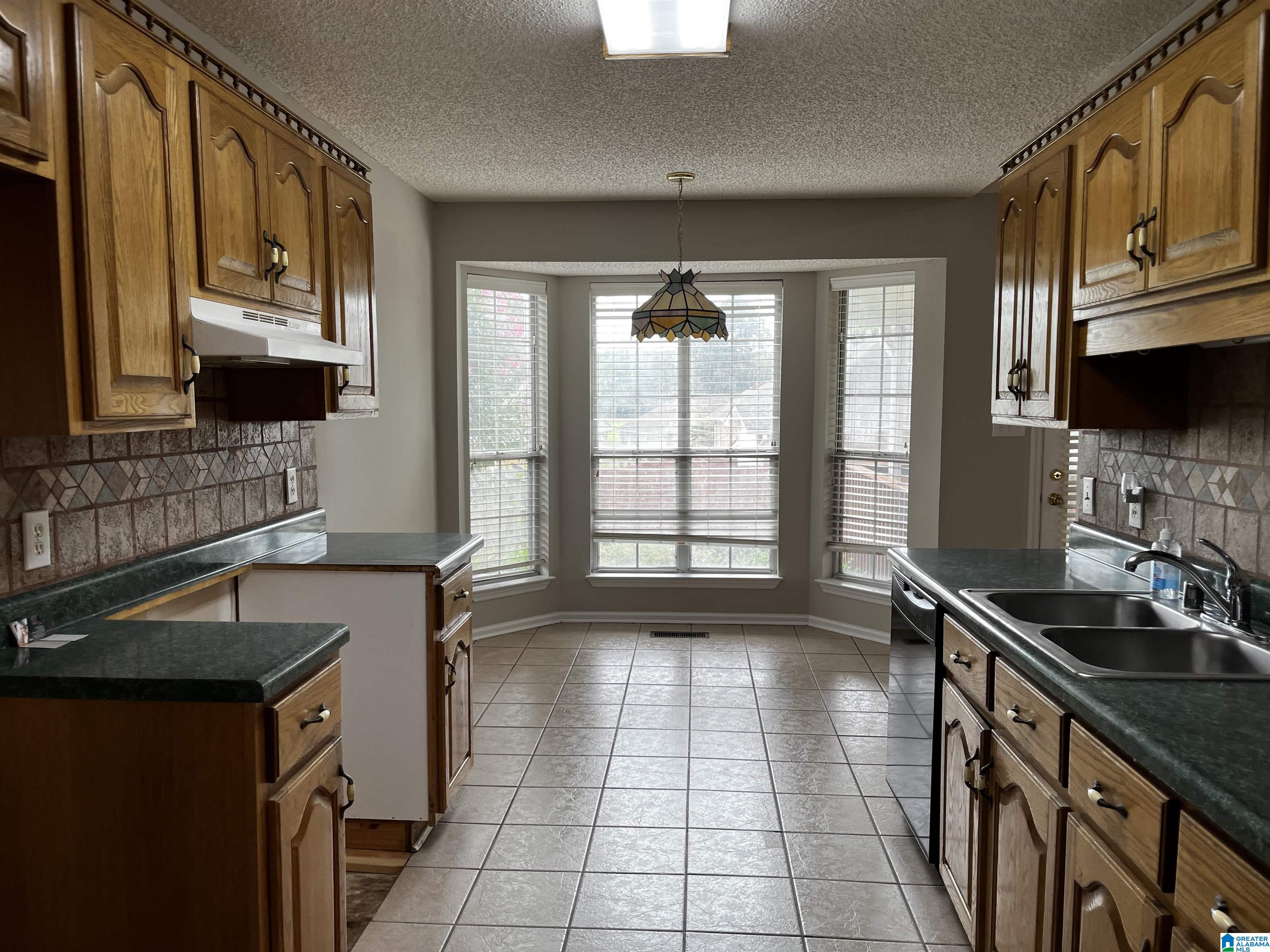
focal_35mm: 26
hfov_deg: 67.3
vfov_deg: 53.1
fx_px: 954
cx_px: 635
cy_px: 476
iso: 50
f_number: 1.6
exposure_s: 1/120
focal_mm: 5.1
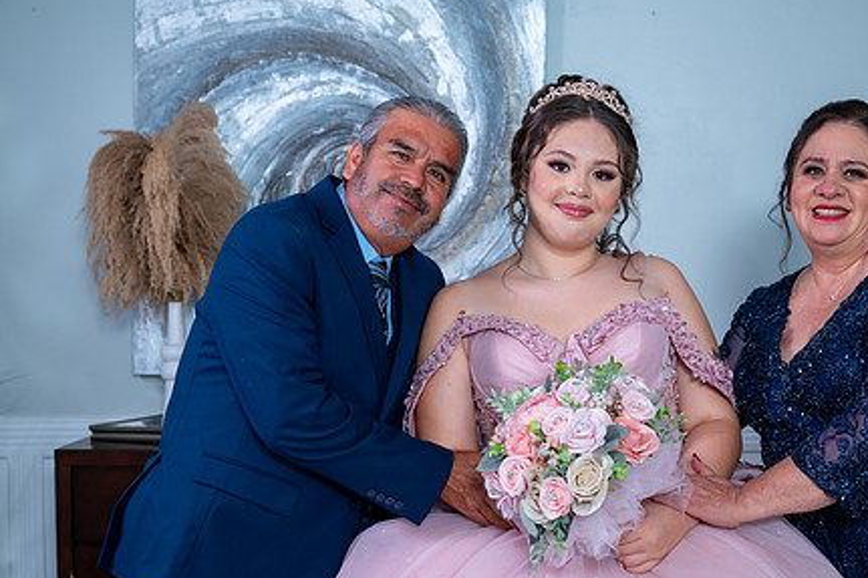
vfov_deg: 23.7
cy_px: 324
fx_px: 1374
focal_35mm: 57
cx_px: 521
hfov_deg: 34.9
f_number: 4
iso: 1250
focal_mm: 40
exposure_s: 1/60
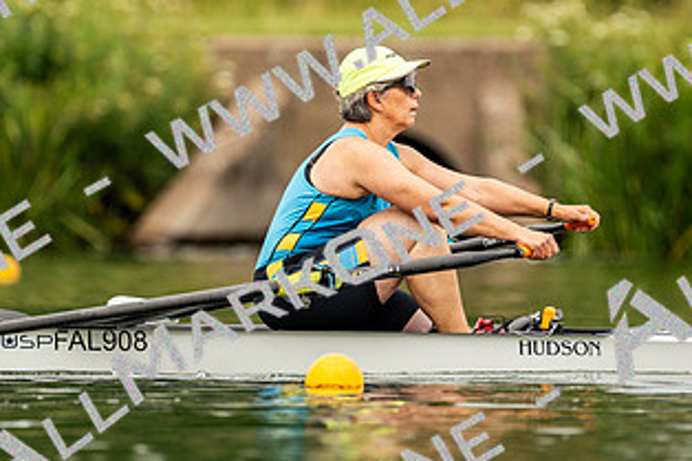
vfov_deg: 1.2
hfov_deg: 1.9
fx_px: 21325
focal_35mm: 1110
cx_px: 419
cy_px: 175
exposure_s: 1/2000
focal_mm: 600
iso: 400
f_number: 6.3
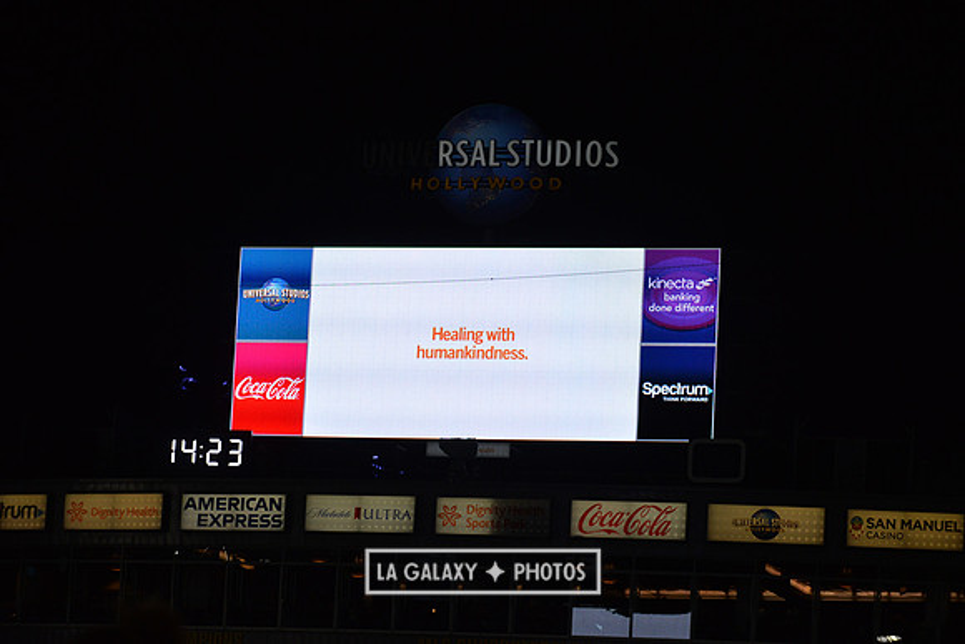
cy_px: 322
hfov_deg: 12.8
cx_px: 482
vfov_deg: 8.6
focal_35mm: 160
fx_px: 4290
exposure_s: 1/2500
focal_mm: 160
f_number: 6.3
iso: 1600
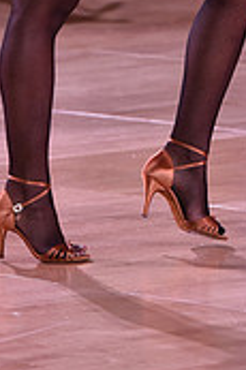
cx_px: 260
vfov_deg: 3.4
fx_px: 6213
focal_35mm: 605
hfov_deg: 2.3
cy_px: -197
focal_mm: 180
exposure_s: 1/250
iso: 1600
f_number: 5
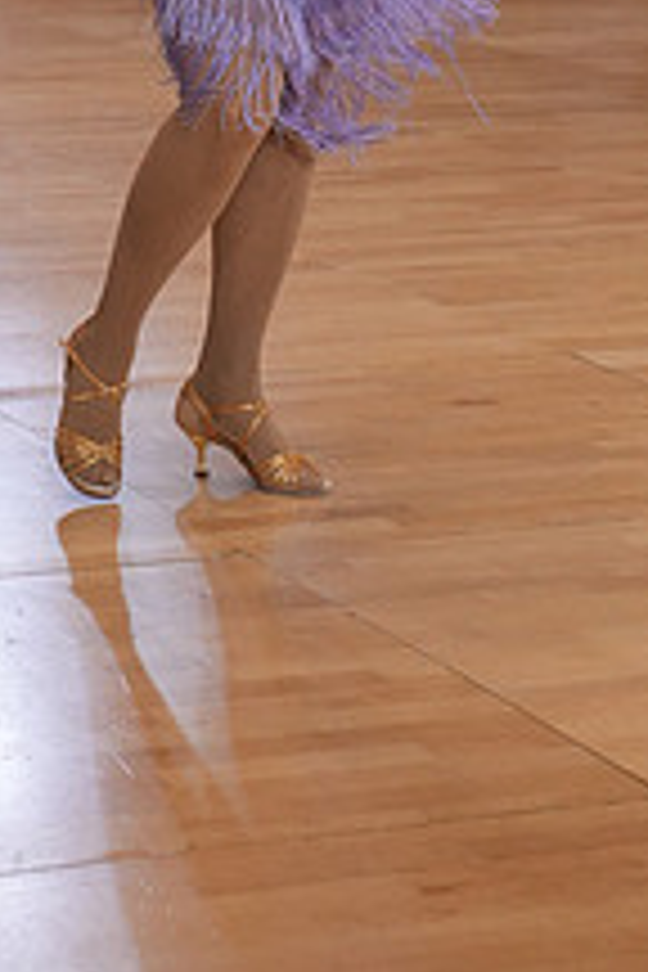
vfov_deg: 14.6
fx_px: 3618
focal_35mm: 134
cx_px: 110
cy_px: -328
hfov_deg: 10.2
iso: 2000
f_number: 3.5
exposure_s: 1/500
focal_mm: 50
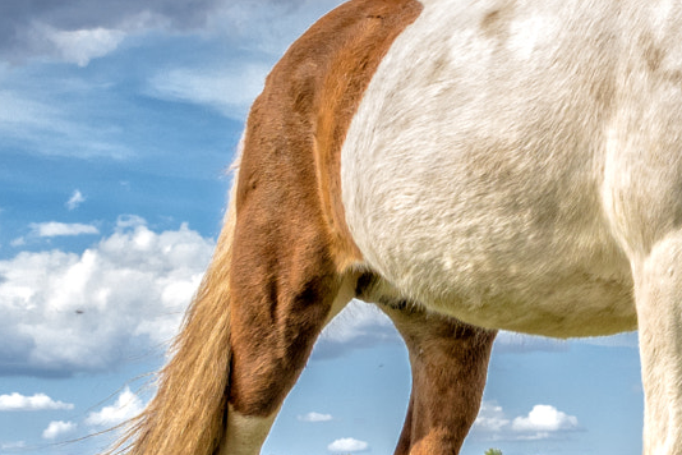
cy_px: 93
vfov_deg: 11.9
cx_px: 701
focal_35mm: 115
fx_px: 2178
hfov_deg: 17.3
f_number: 7.1
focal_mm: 20
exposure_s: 1/400
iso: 400
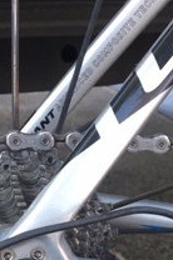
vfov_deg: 21.2
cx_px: 66
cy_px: 262
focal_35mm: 93
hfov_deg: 14.6
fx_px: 673
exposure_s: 1/30
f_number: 2.2
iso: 50
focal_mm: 4.15
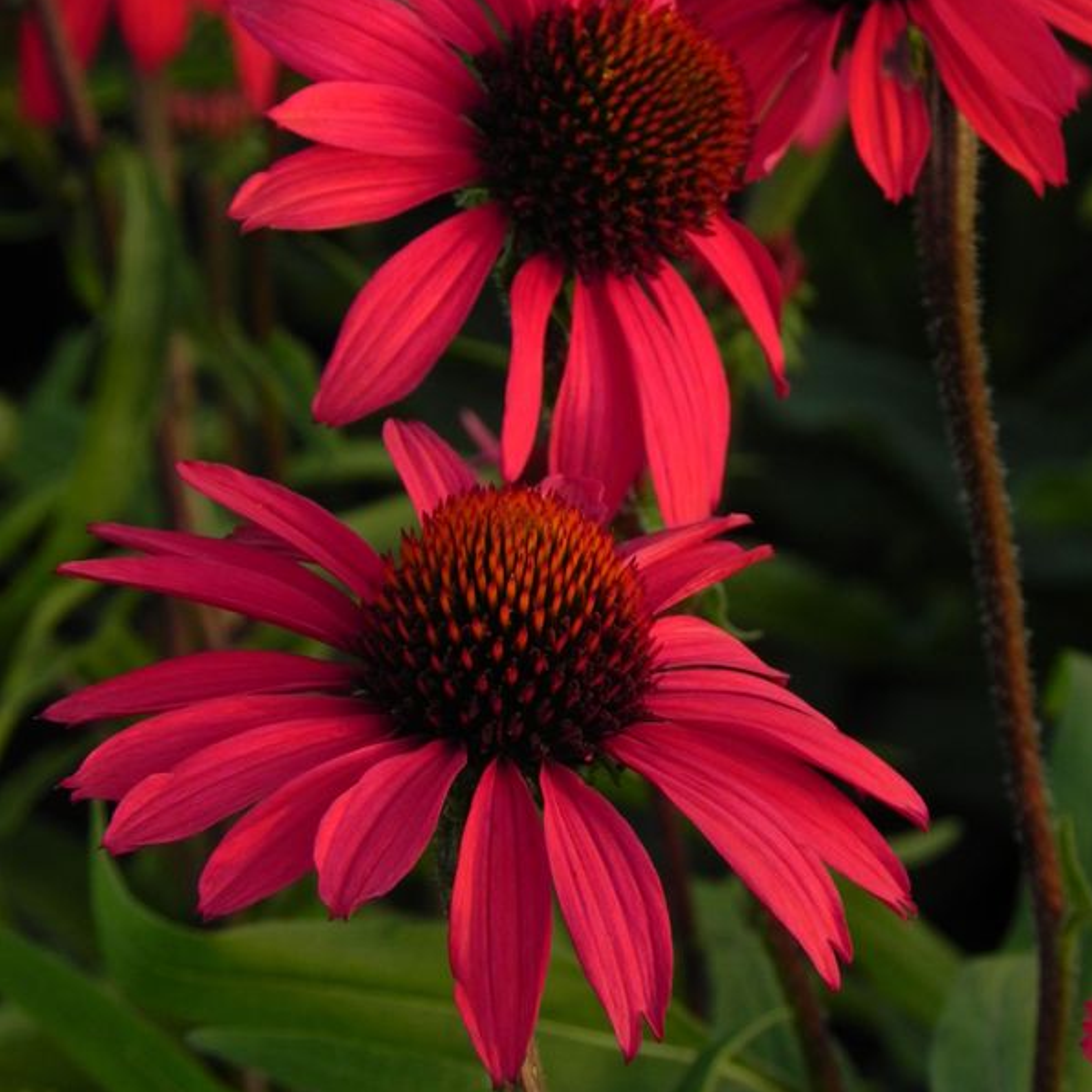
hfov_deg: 6.0
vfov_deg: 6.0
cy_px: 480
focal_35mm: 293
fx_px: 10457
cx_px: 548
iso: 160
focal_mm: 44
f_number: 5.6
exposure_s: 1/60
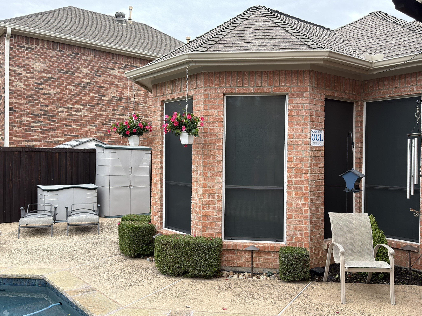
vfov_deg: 41.8
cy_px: 158
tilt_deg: -0.8
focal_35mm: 34
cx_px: 211
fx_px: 414
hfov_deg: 54.0
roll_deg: -0.8
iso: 80
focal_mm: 6.76
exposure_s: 1/526
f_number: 1.78
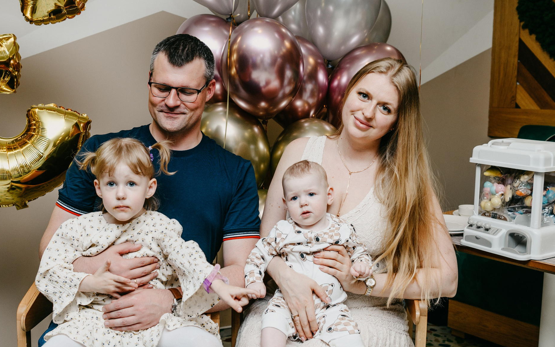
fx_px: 681
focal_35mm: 45
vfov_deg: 28.6
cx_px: 237
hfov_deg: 44.2
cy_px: 190
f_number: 3.5
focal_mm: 29
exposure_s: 1/160
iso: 125
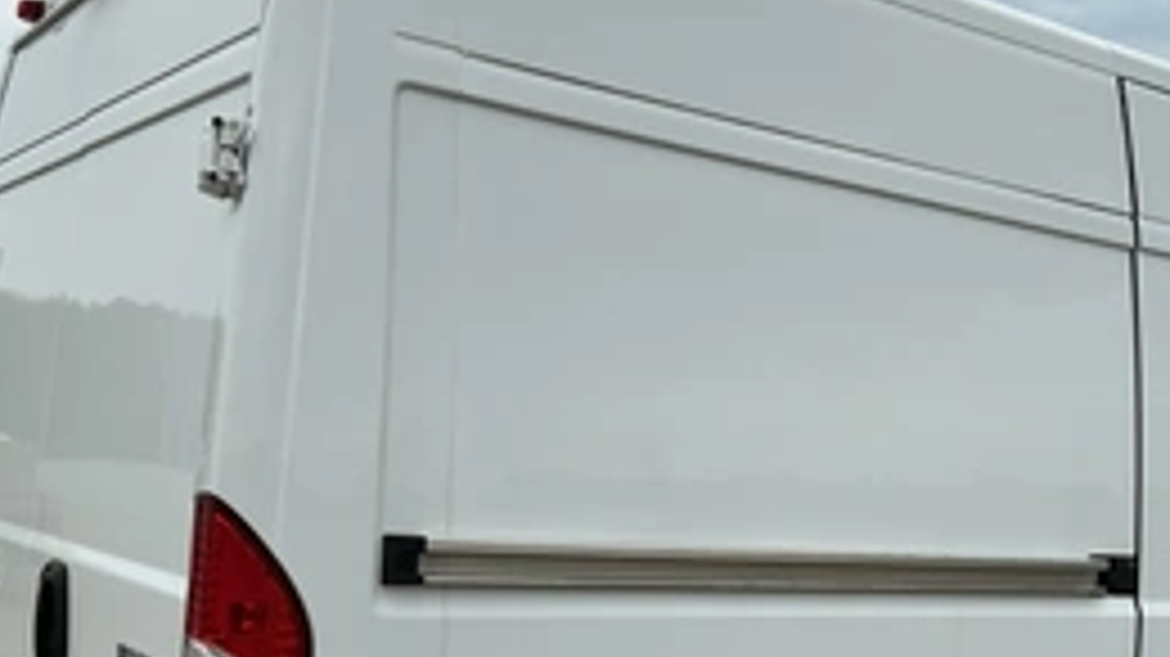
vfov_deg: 25.2
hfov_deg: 43.6
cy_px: 459
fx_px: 1458
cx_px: 675
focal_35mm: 47
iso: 25
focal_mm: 3
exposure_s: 1/2227
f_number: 1.8
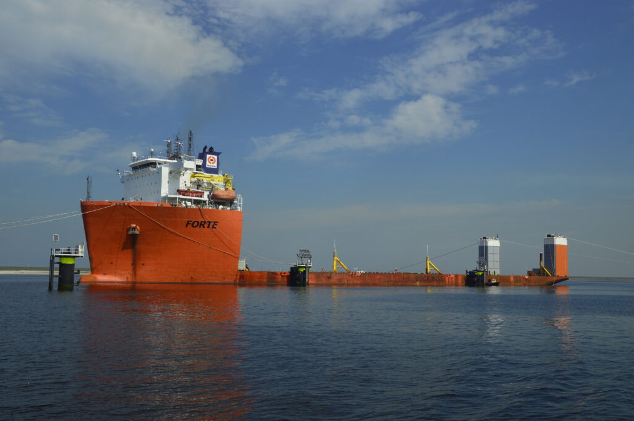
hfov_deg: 53.2
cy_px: 210
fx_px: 633
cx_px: 317
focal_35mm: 36
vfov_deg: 36.8
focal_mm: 24
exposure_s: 1/400
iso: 100
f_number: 10
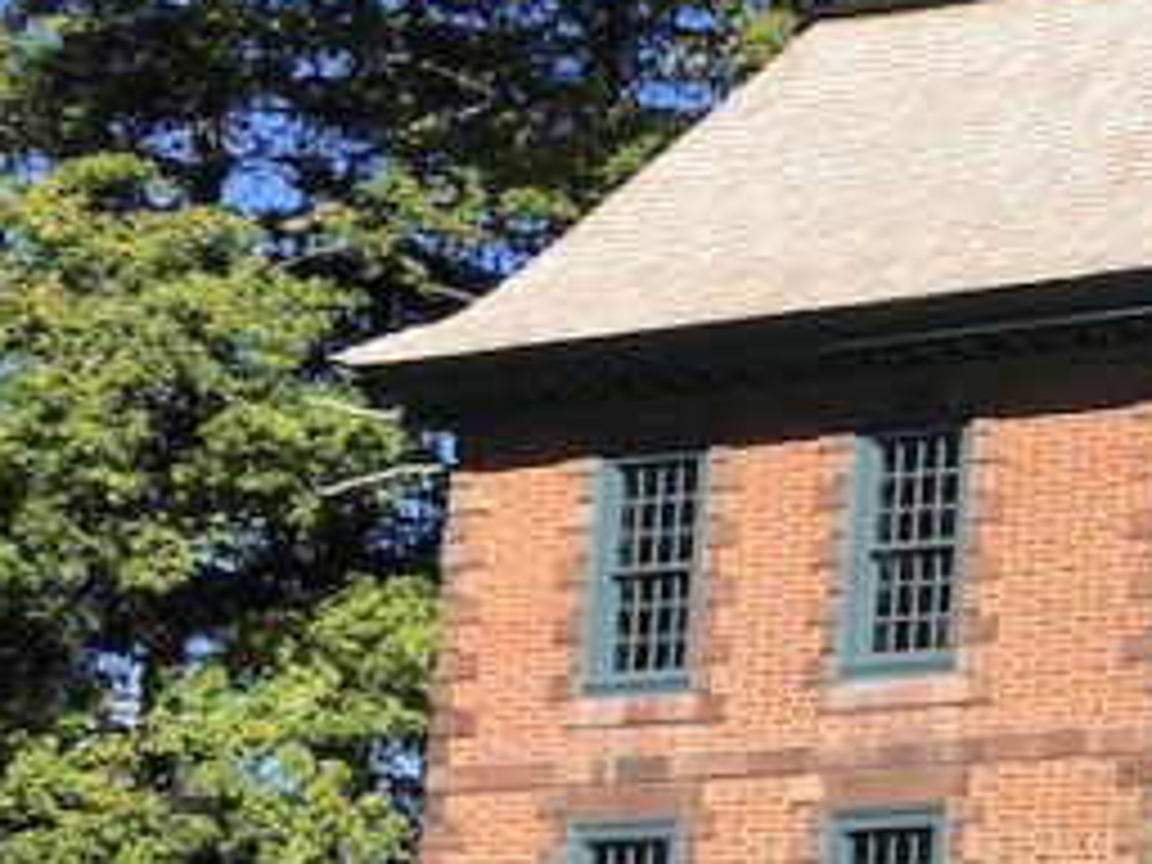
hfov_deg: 14.6
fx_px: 3860
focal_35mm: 116
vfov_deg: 12.6
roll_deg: -1.8
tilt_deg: +8.6
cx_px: 2151
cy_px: 832
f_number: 2.2
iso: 25
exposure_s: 1/1451
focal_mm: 4.15
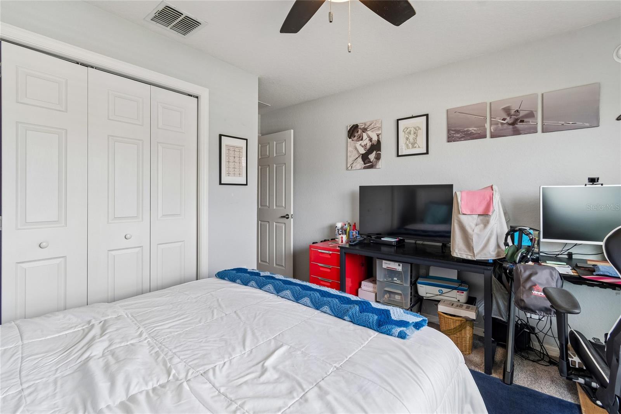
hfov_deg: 100.4
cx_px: 310
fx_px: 259
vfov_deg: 77.3
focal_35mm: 15
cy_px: 207
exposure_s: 1/13
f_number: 7.1
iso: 100
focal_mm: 10
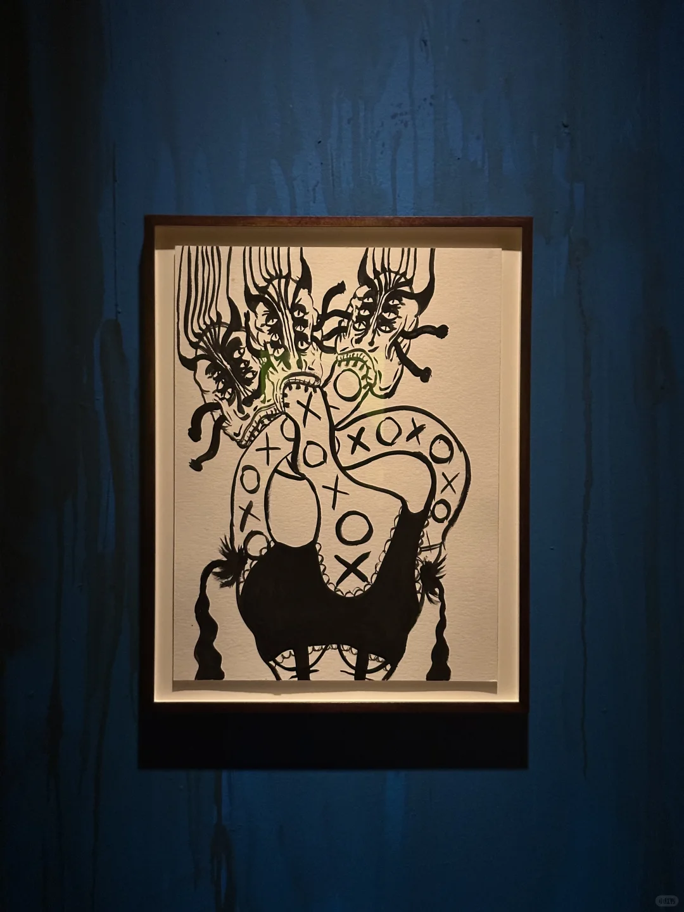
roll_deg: -1.8
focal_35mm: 48
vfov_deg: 39.7
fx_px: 1265
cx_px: 342
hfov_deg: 30.3
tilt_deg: -1.2
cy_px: 456
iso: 500
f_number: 1.78
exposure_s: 1/39
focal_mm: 6.86
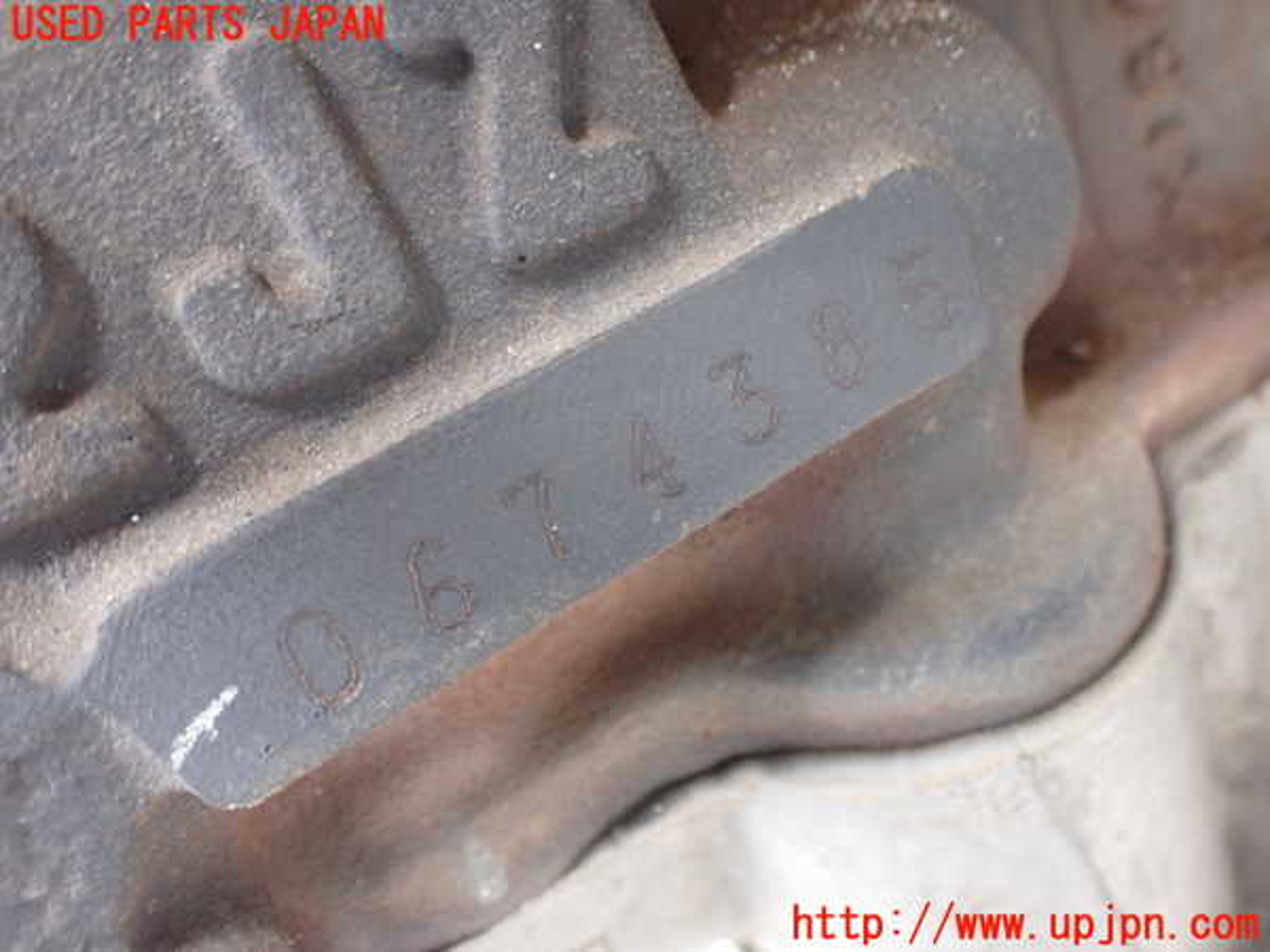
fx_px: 1101
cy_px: 476
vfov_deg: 46.8
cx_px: 635
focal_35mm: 30
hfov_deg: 60.0
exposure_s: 1/60
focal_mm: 5.4
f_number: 2.3
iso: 800
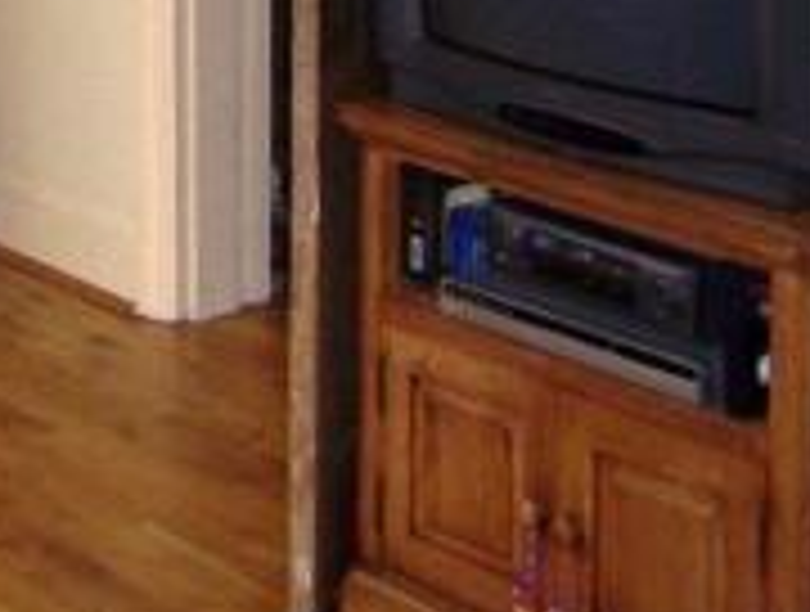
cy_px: -317
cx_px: -164
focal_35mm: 116
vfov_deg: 12.2
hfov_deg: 16.2
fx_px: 2722
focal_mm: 5.54
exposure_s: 1/30
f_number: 2.76
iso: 140
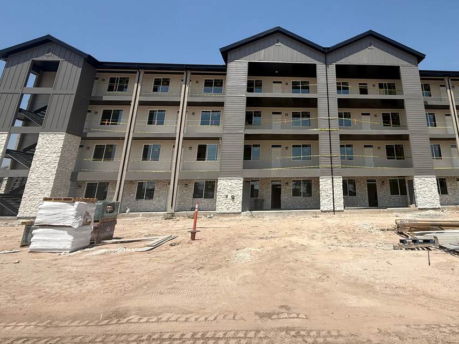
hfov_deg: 76.4
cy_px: 109
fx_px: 278
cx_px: 307
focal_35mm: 21
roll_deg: +2.0
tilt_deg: +18.0
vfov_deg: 61.6
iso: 50
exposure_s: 1/2506
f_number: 2.2
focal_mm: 2.22
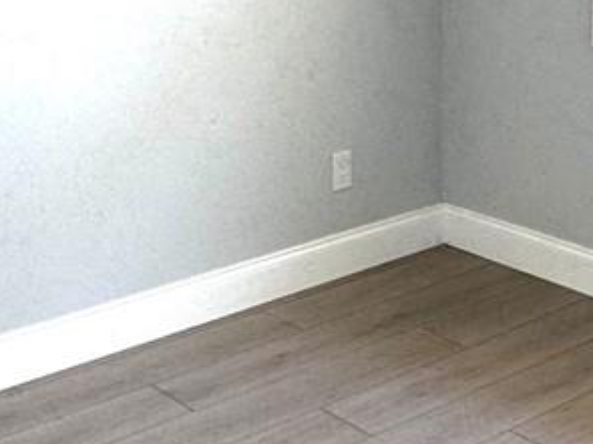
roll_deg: +0.7
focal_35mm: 76
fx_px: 1301
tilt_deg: -13.1
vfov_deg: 19.2
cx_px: 448
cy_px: 94
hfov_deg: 25.4
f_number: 2.2
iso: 125
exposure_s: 1/99
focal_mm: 2.22
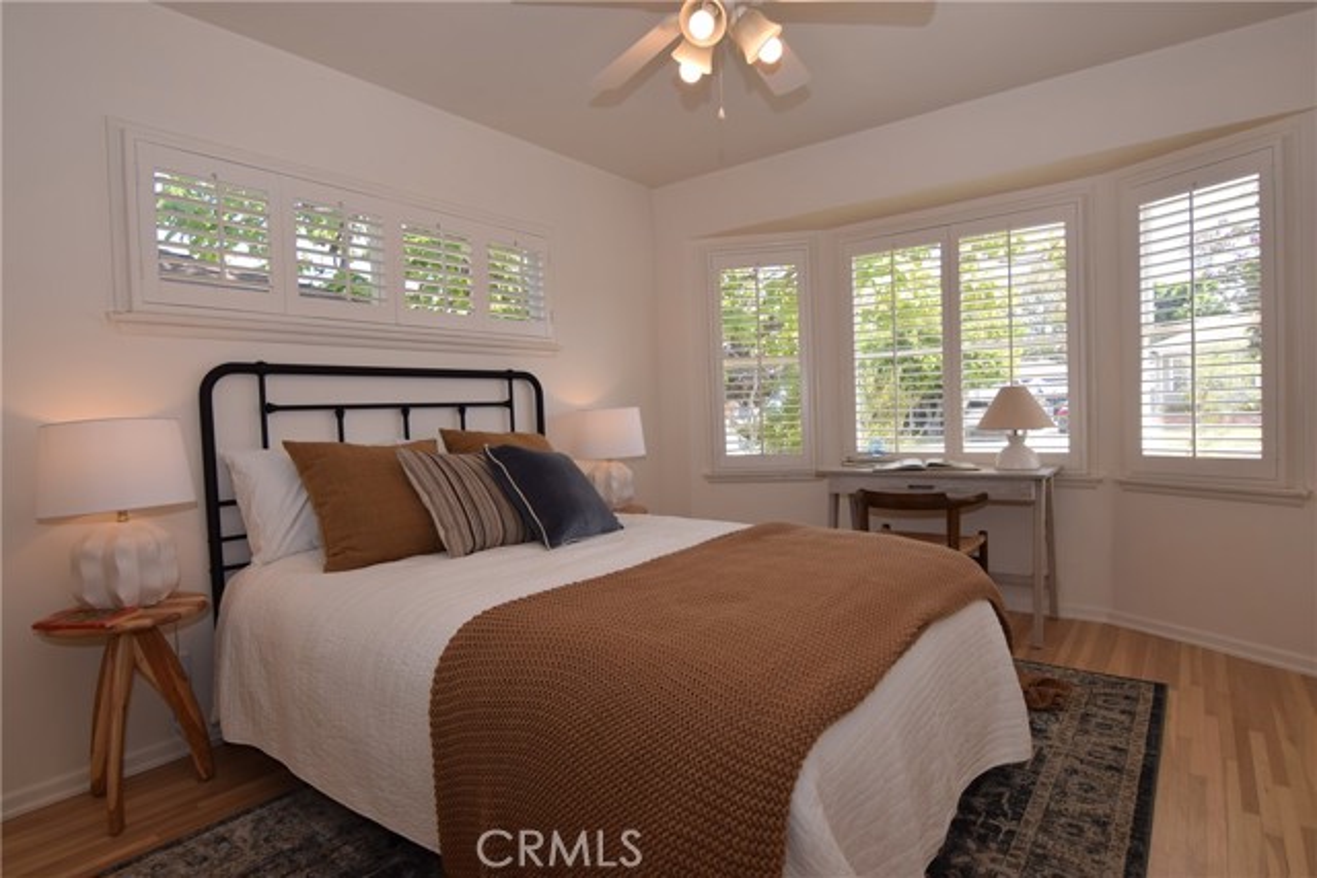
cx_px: 658
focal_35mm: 20
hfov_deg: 85.4
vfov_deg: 63.2
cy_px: 439
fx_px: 713
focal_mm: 13
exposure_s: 1/100
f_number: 5
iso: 100
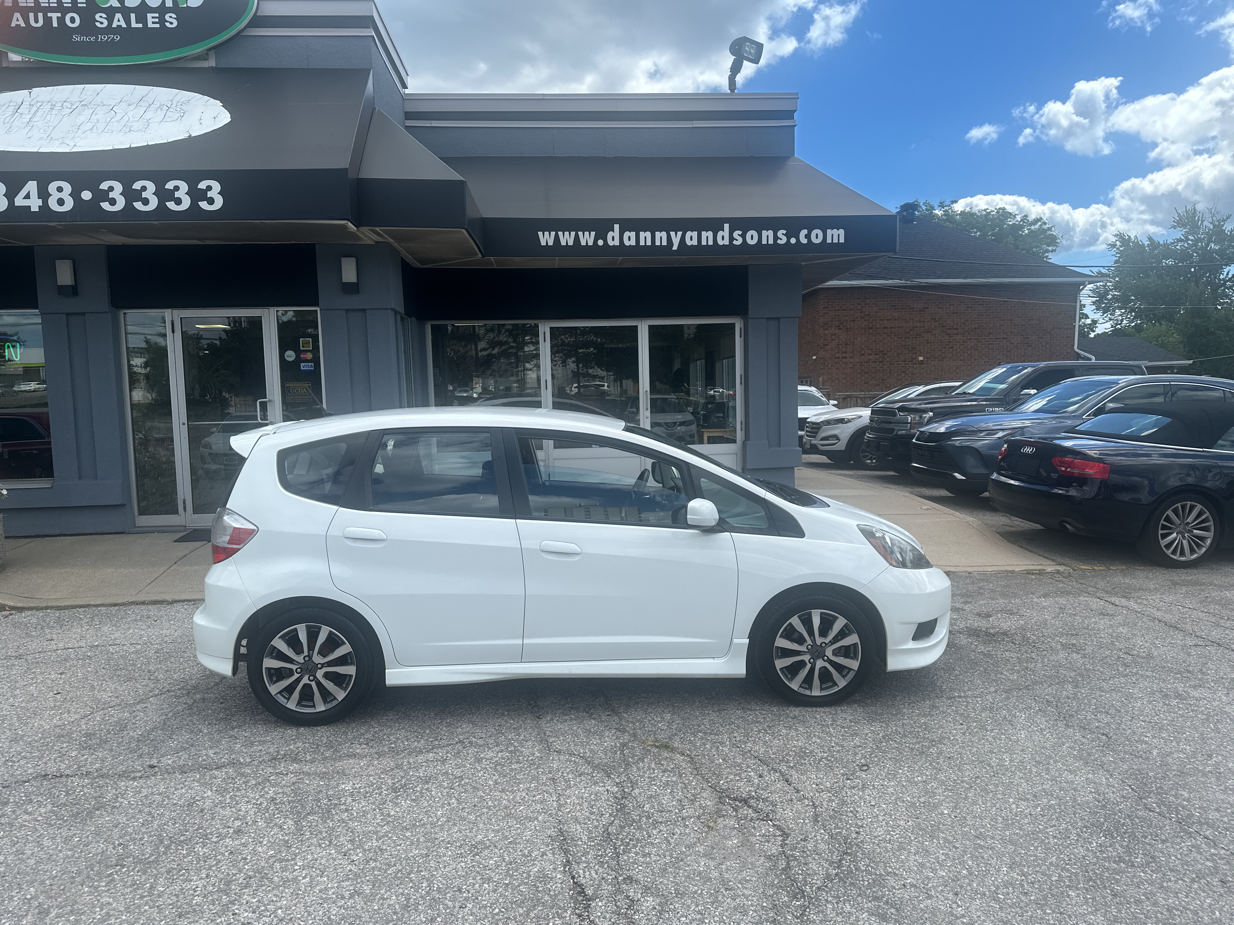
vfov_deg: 56.8
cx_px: 617
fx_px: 856
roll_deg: +1.6
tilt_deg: -4.1
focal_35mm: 24
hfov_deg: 71.6
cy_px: 462
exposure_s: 1/3247
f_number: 1.78
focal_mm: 6.86
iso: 80
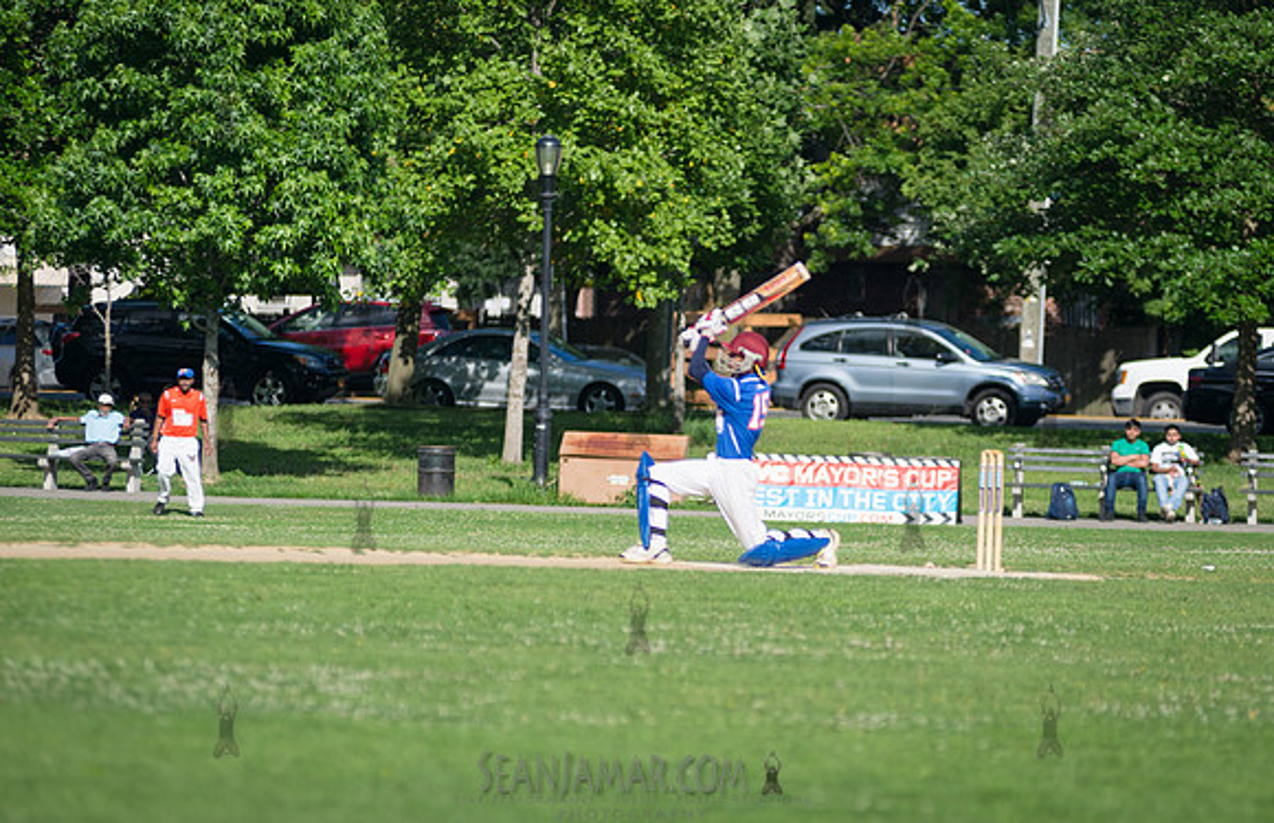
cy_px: 472
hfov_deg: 8.6
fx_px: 8490
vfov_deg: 5.6
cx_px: 770
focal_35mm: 242
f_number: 2.8
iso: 200
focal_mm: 185
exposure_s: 1/4000
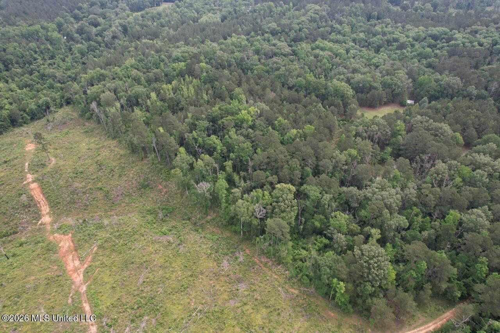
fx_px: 305
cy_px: 166
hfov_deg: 78.6
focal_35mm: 22
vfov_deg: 57.2
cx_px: 250
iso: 100
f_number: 2.8
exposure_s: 1/500
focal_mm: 8.4
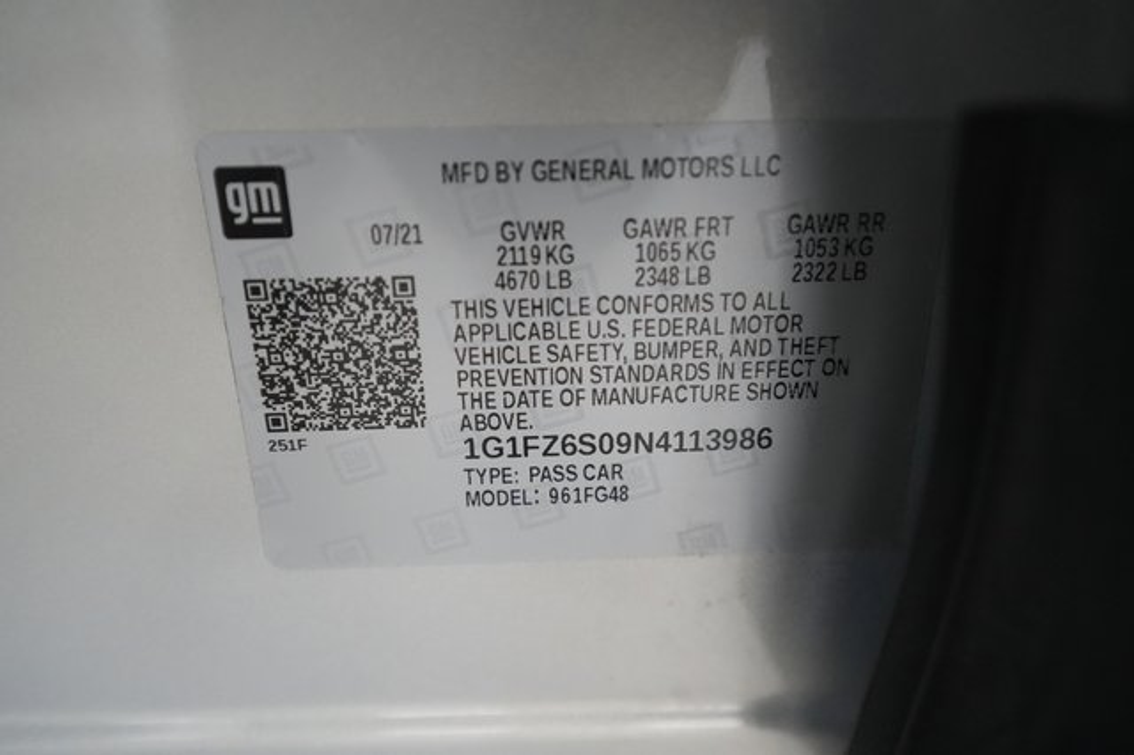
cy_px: 378
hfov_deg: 65.5
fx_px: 882
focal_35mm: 28
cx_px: 567
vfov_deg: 46.4
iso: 8000
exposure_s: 1/100
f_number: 4.5
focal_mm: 28
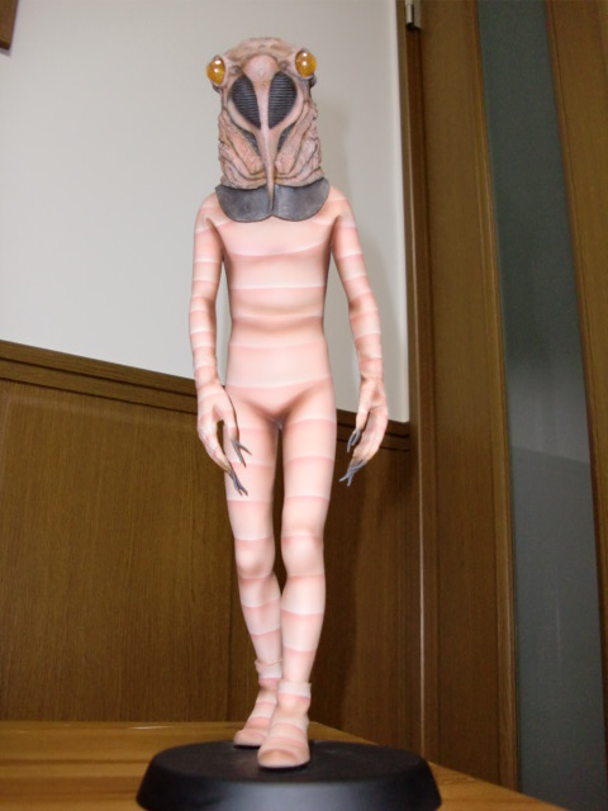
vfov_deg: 51.4
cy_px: 406
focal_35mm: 36
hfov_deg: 39.7
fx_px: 843
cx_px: 304
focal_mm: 6.3
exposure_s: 1/30
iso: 320
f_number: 2.8
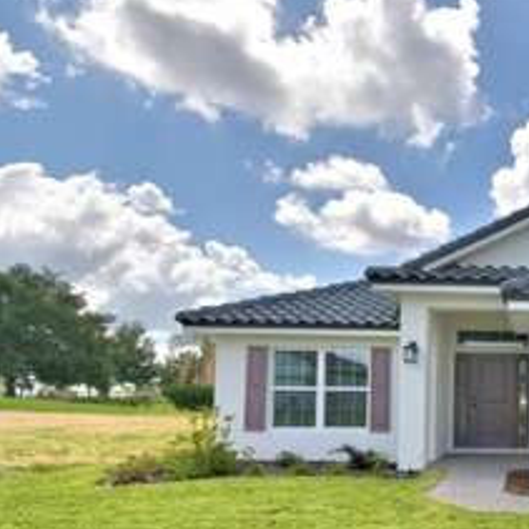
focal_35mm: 29
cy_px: 382
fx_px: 501
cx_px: 557
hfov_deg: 44.8
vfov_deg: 53.6
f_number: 11
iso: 100
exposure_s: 1/250
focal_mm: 10
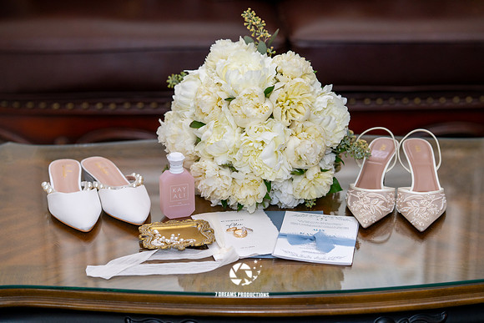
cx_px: 242
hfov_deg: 23.9
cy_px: 162
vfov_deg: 16.1
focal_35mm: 85
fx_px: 1143
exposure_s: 1/125
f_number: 2.8
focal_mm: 85
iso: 1000
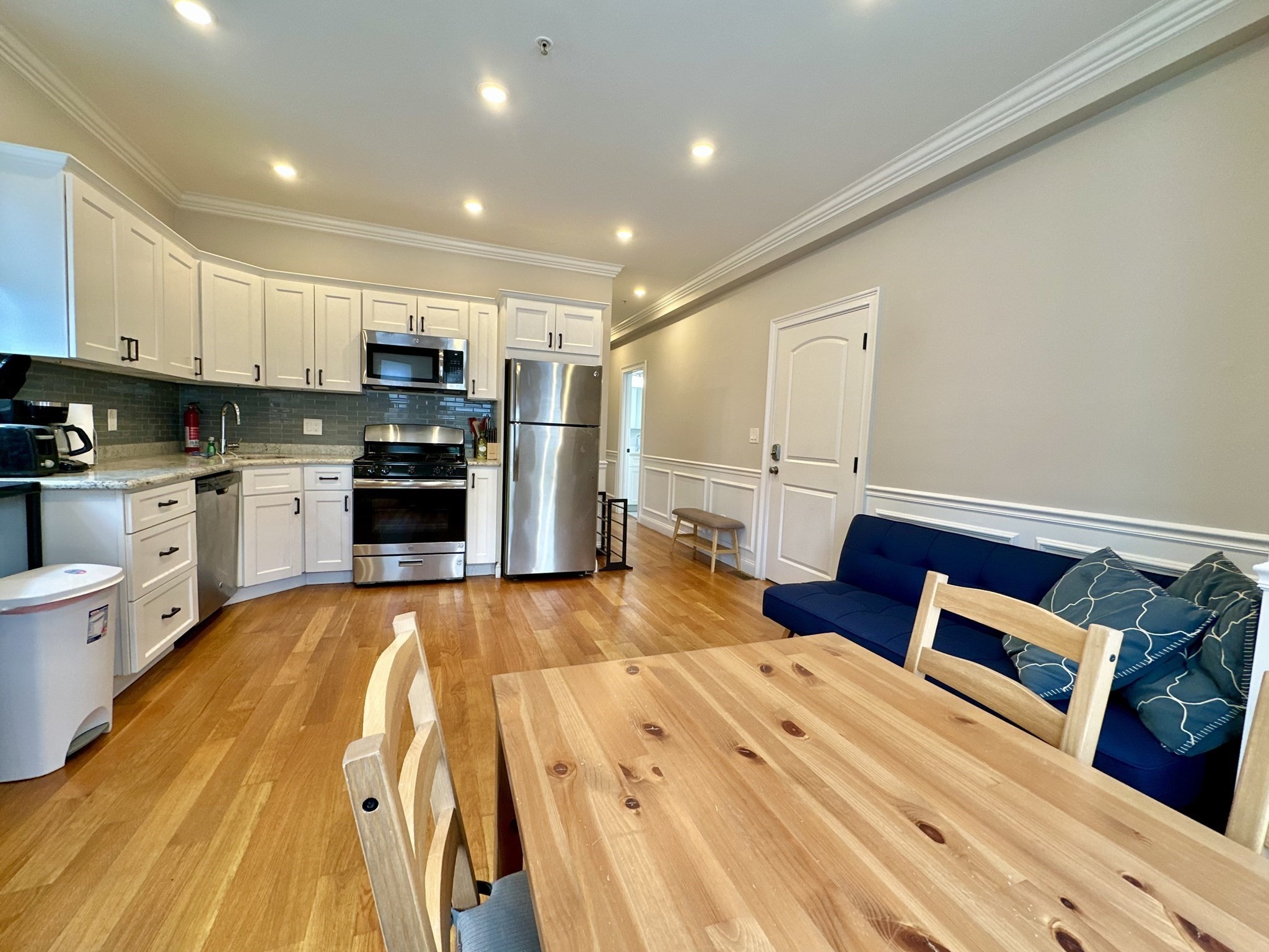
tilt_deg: -4.2
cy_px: 476
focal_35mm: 14
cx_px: 634
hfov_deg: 102.1
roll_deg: -1.4
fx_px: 513
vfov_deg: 85.7
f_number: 2.2
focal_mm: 2.22
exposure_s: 1/60
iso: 100
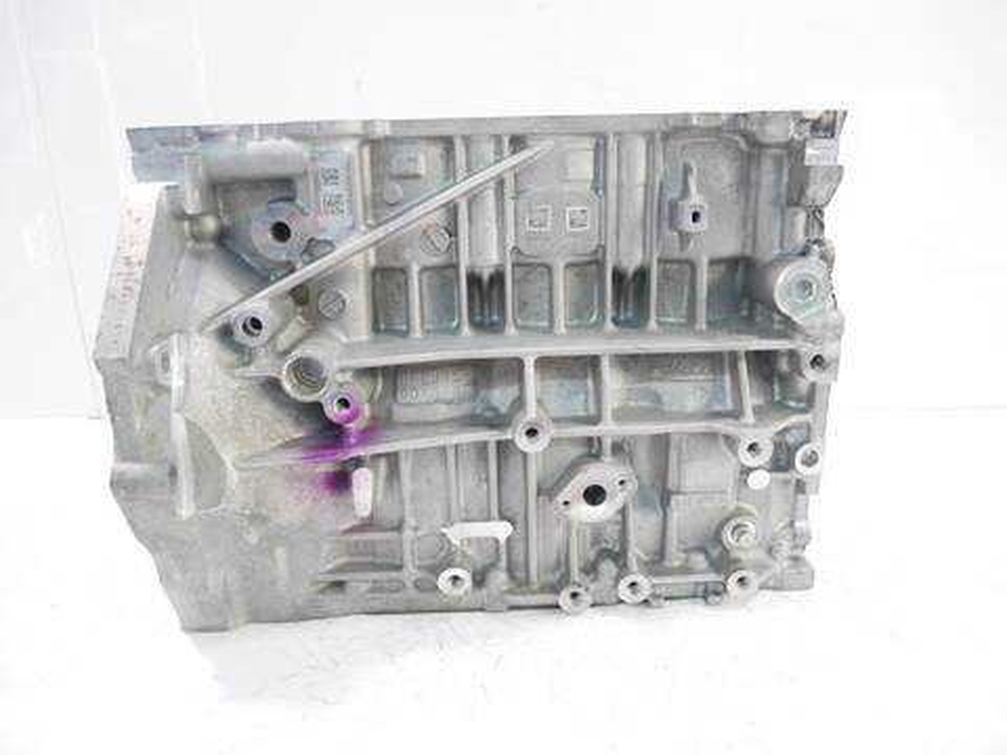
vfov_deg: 56.8
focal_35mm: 24
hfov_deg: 71.6
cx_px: 504
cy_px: 378
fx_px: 698
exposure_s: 1/60
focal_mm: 12
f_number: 3.5
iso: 1000
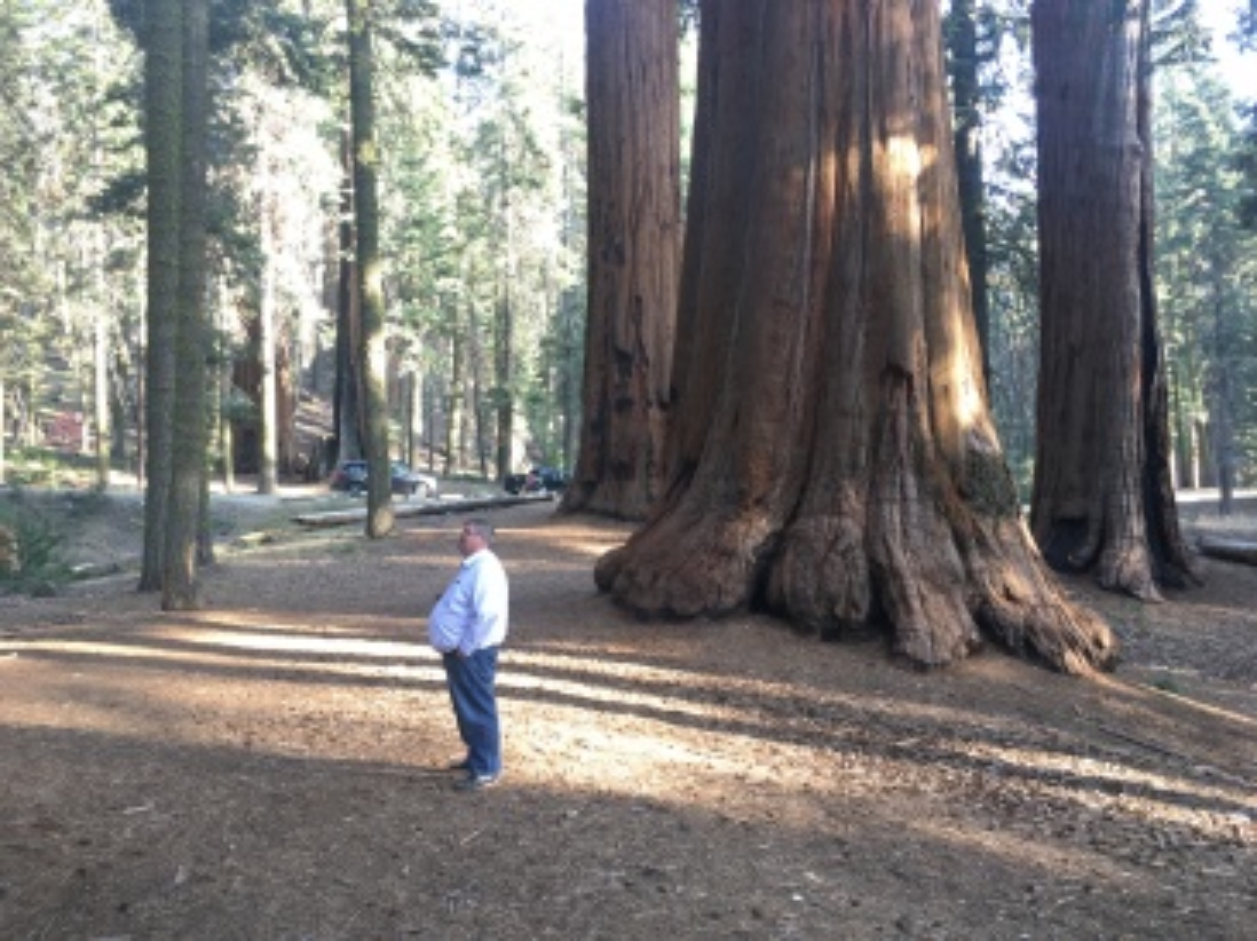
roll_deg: +2.1
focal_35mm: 29
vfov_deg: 48.2
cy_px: 470
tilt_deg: +2.4
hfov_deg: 61.7
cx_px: 628
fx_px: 1052
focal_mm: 4.15
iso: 32
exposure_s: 1/30
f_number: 2.2
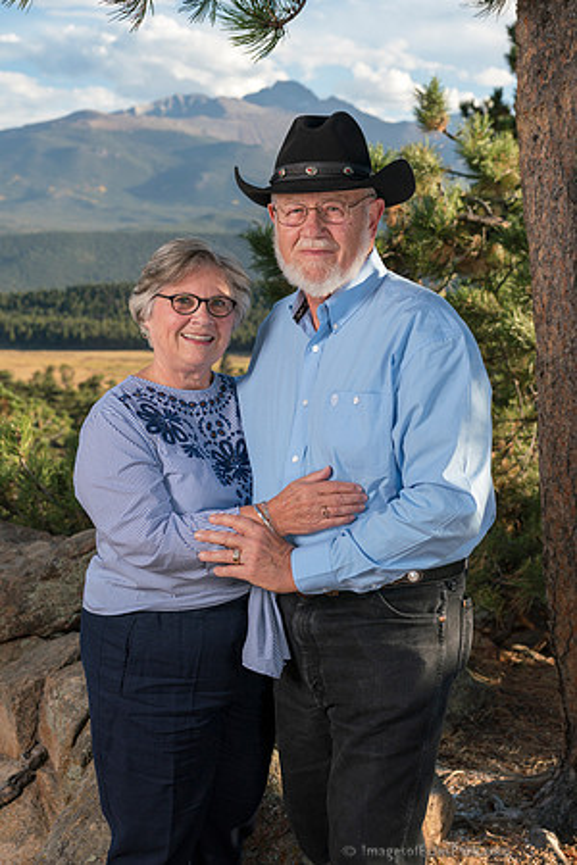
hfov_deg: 33.4
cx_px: 288
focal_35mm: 40
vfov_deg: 48.5
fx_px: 962
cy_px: 432
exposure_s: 1/320
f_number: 5
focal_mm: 40
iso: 100
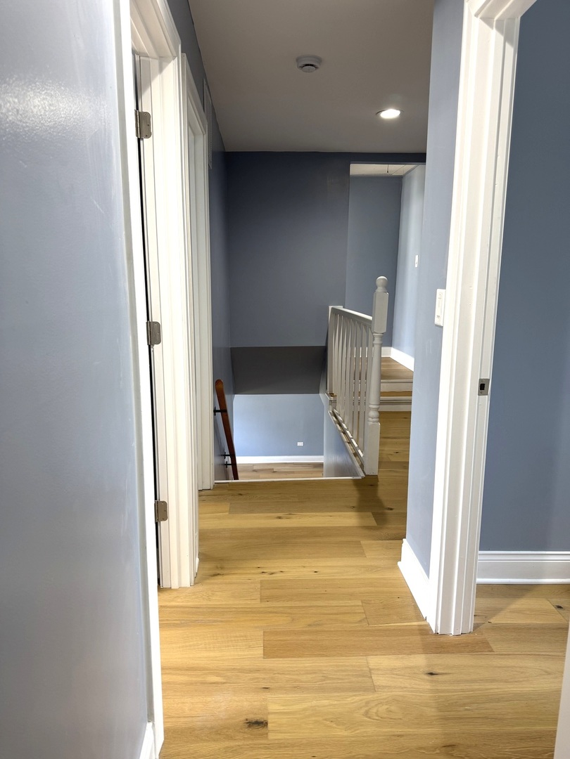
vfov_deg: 71.6
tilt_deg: -11.3
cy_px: 380
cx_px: 285
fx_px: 527
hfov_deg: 56.8
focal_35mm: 24
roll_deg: -0.1
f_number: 1.78
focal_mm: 6.76
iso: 100
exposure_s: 1/60
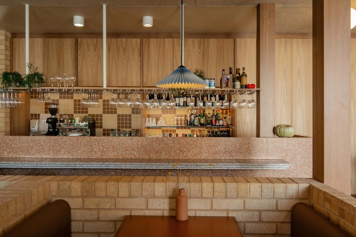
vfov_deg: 42.3
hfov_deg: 60.3
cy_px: 118
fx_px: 306
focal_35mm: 31
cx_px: 178
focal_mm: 31
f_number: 14
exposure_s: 1/10
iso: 800
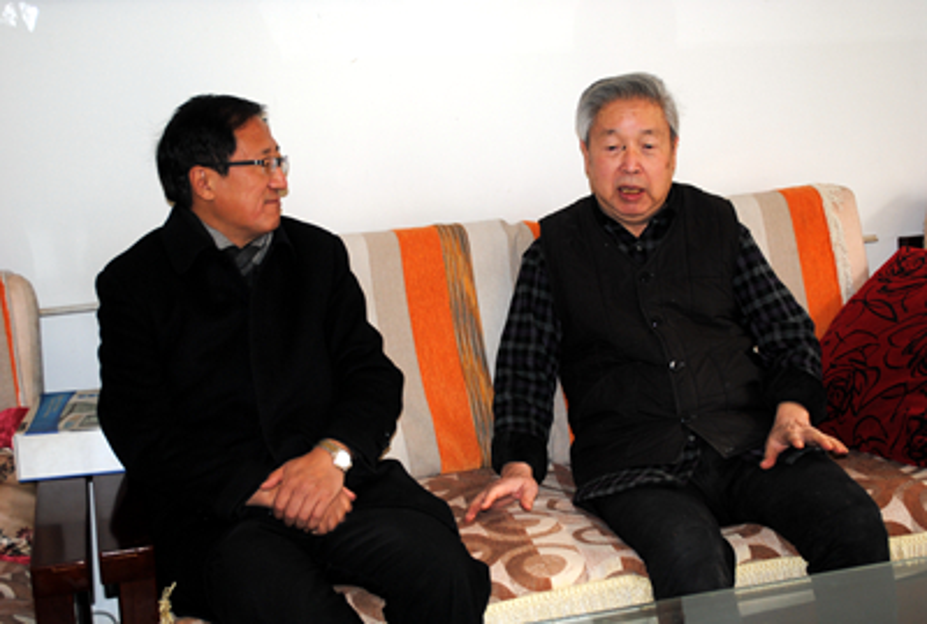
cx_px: 464
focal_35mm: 52
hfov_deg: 37.8
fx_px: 1355
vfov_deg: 25.9
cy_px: 312
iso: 200
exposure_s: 1/60
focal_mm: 35
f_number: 5
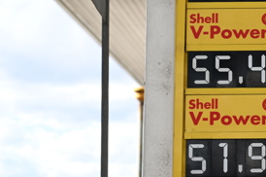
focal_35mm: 111
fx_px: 819
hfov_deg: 17.7
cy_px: 65
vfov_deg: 12.3
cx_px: 300
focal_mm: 44
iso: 125
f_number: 9
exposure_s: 1/100
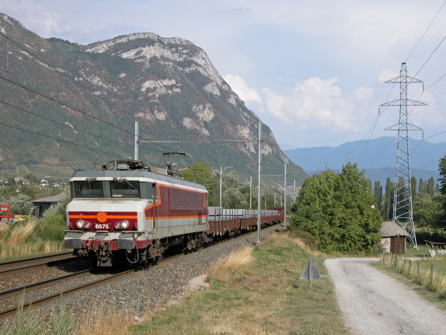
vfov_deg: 22.3
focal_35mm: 66
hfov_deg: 29.4
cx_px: 223
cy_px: 168
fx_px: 850
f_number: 4.6
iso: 100
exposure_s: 1/1000
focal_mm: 16.8
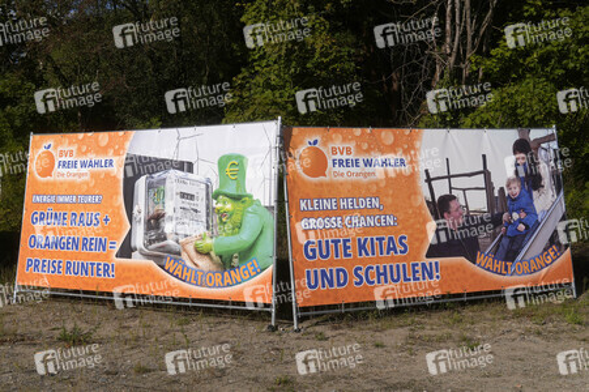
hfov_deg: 43.6
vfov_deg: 29.8
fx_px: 736
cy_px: 196
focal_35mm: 45
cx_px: 294
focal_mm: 30
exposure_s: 1/2000
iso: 100
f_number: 5.6
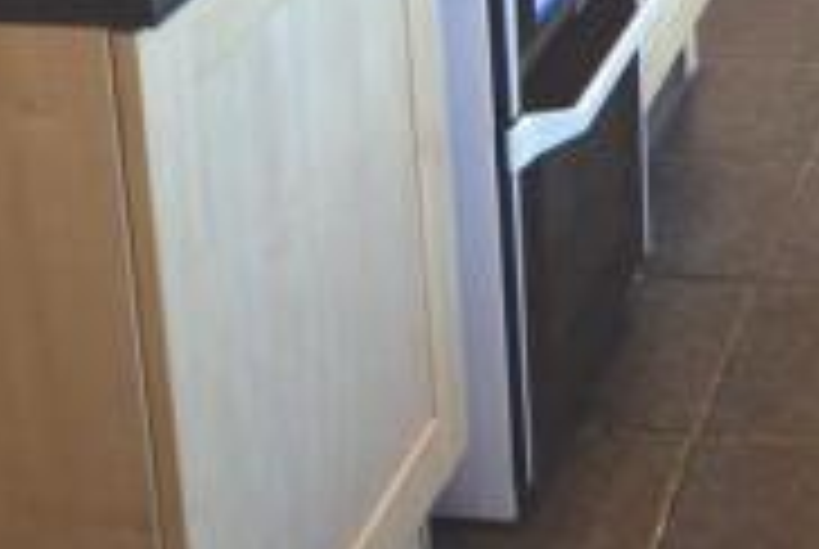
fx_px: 2210
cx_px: 1114
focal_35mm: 97
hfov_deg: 19.1
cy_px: -362
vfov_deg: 13.1
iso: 400
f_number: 4
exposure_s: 1/60
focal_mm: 18
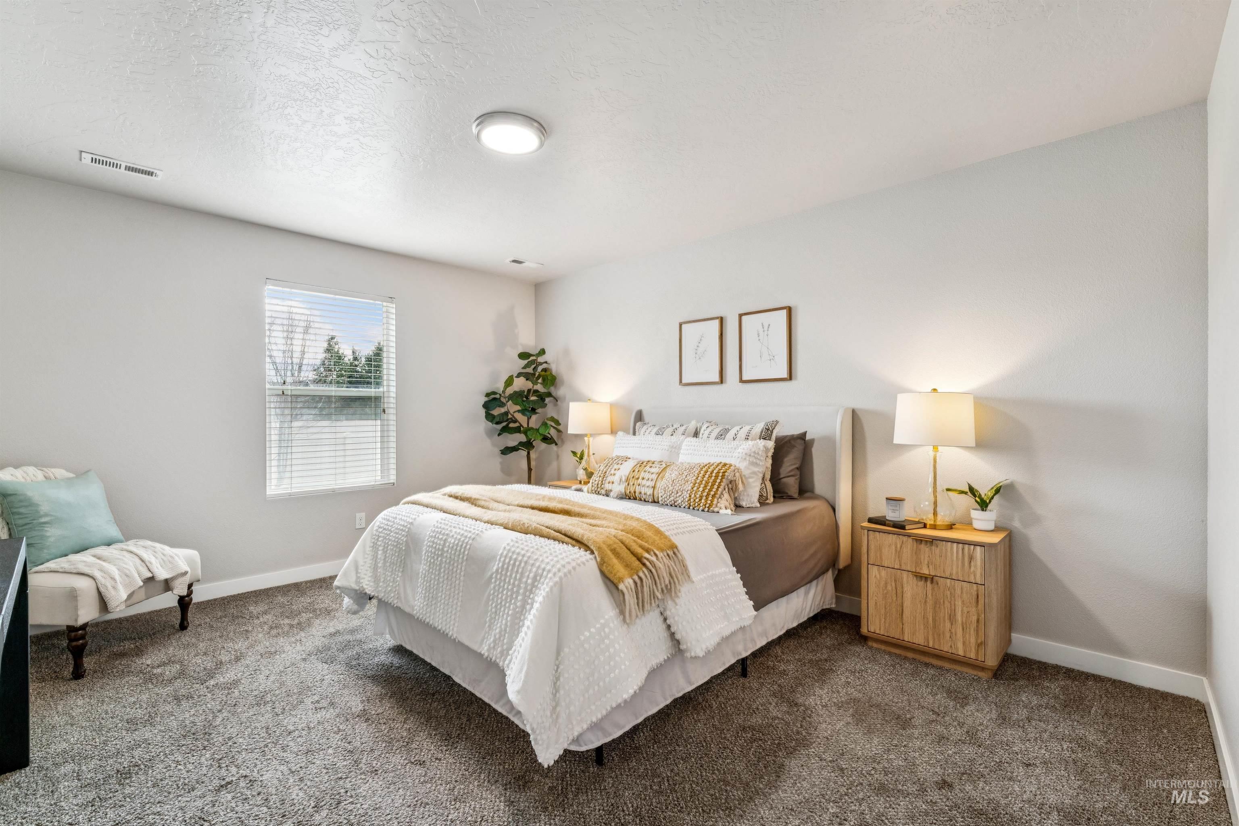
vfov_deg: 74.4
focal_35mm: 16
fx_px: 544
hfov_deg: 97.5
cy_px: 413
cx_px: 620
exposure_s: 1/13
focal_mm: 15.8
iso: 400
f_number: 13
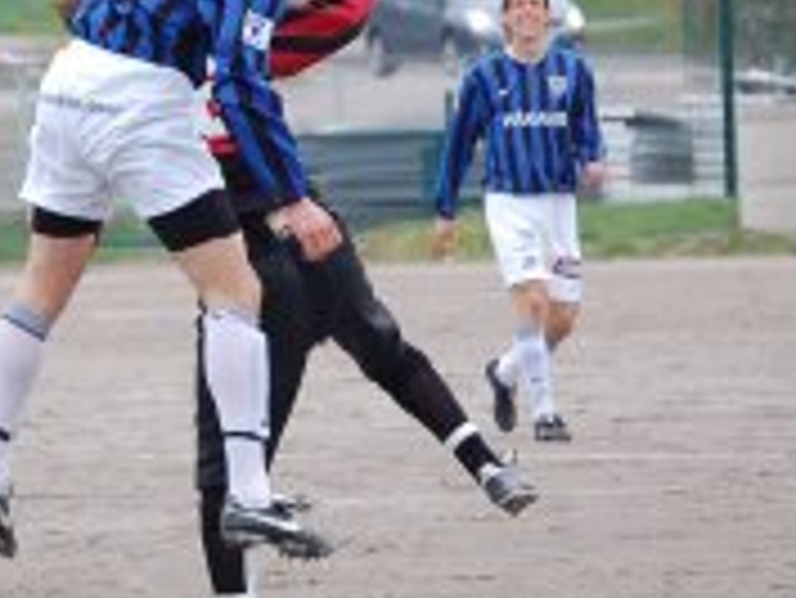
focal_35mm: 588
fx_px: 13538
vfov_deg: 2.5
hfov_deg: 3.4
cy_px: 153
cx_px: 270
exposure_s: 1/640
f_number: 5.3
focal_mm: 145
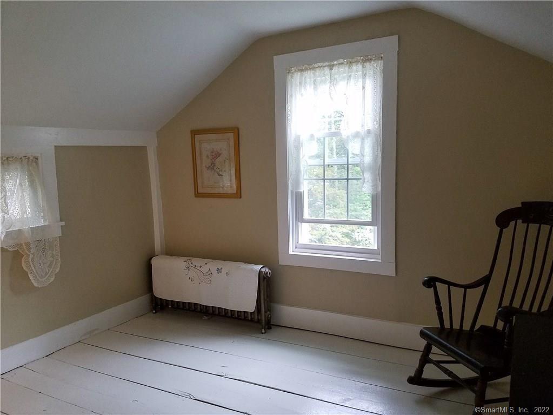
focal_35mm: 26
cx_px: 276
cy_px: 208
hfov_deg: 67.3
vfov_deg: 53.1
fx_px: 415
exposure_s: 1/60
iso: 200
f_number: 1.7
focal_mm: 4.2
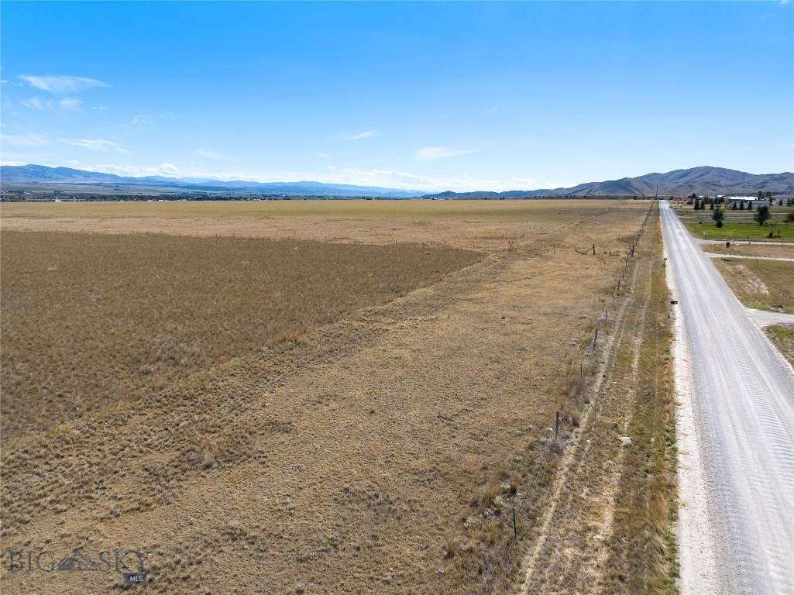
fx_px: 550
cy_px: 298
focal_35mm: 24
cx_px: 397
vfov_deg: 56.8
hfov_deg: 71.6
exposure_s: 1/240
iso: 100
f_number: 2.8
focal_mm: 12.29
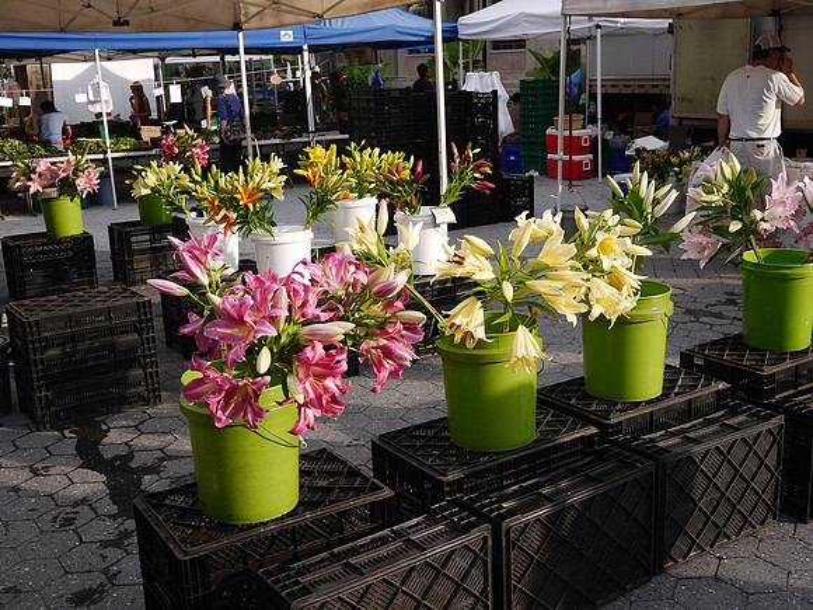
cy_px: 305
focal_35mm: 40
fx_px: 939
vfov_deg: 36.0
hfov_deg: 46.8
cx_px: 406
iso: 100
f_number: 6.3
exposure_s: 1/125
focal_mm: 20
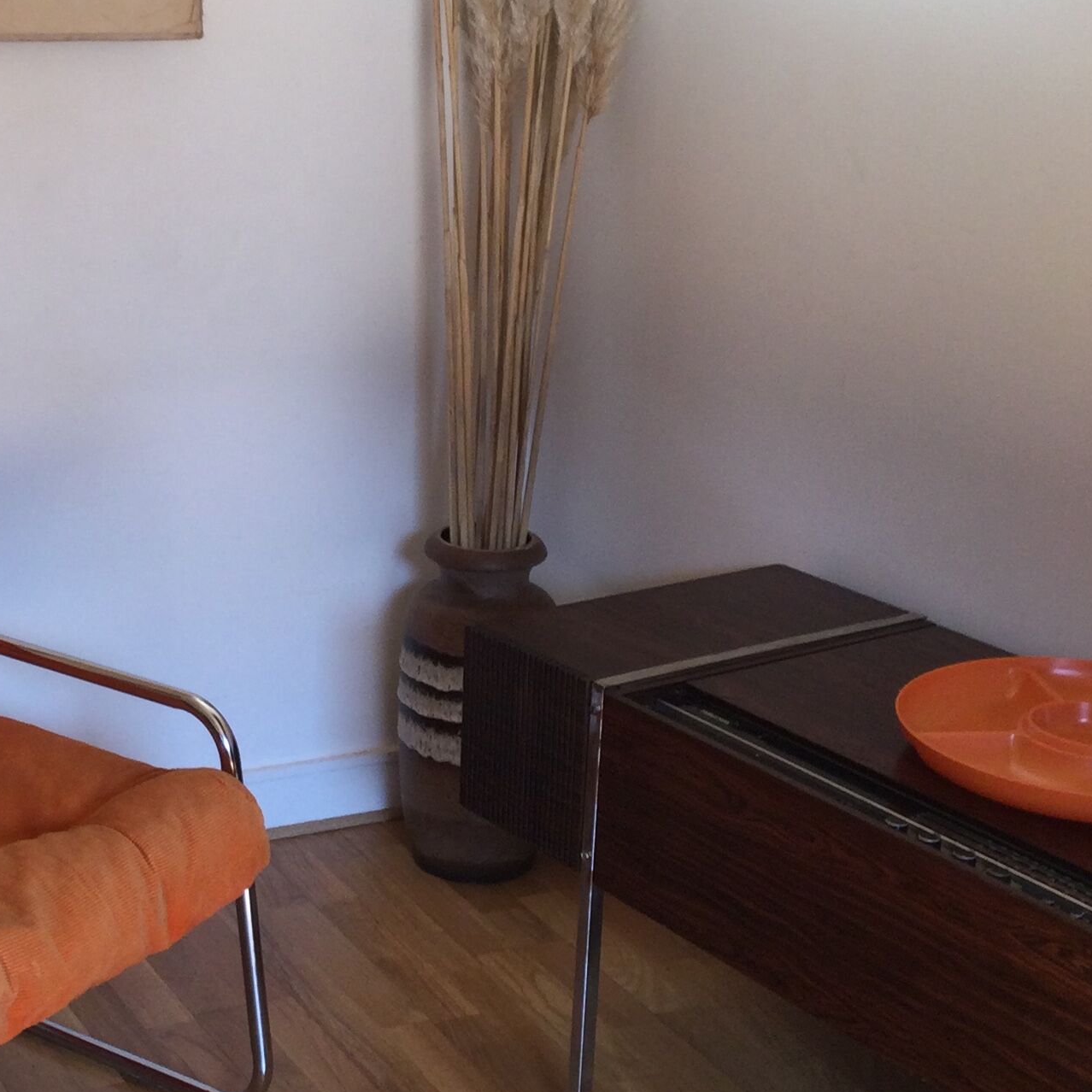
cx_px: 311
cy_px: 515
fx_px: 2498
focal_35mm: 70
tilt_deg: -15.0
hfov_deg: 24.5
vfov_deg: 24.7
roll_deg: -0.7
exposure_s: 1/50
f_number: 2.4
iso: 25
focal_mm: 3.3
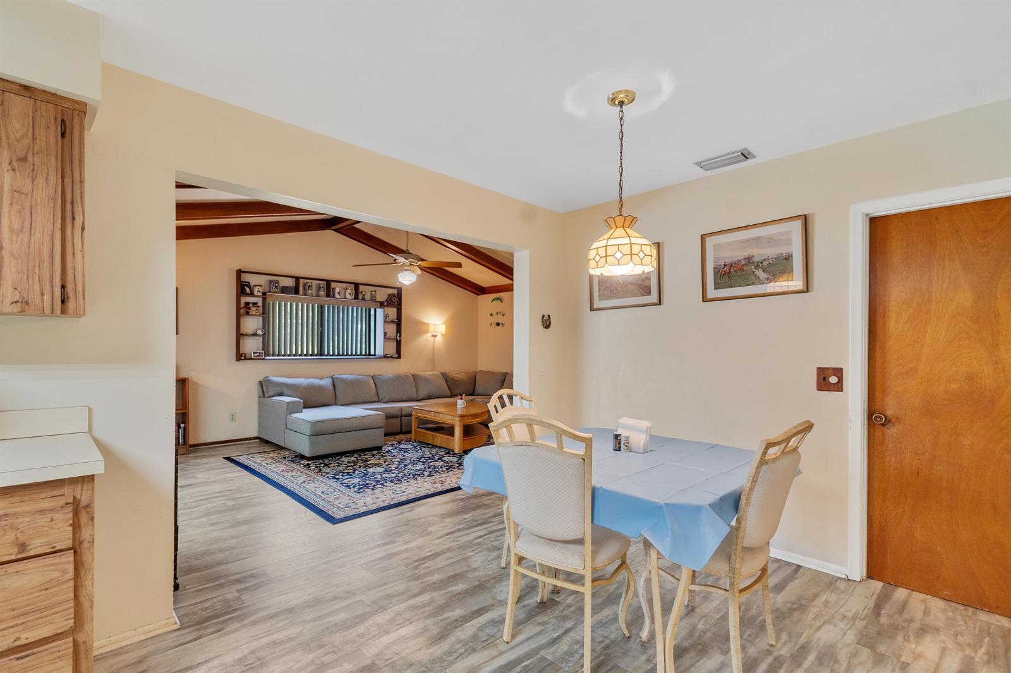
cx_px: 506
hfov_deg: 95.0
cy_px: 336
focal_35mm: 16
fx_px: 463
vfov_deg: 72.0
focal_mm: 11
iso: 320
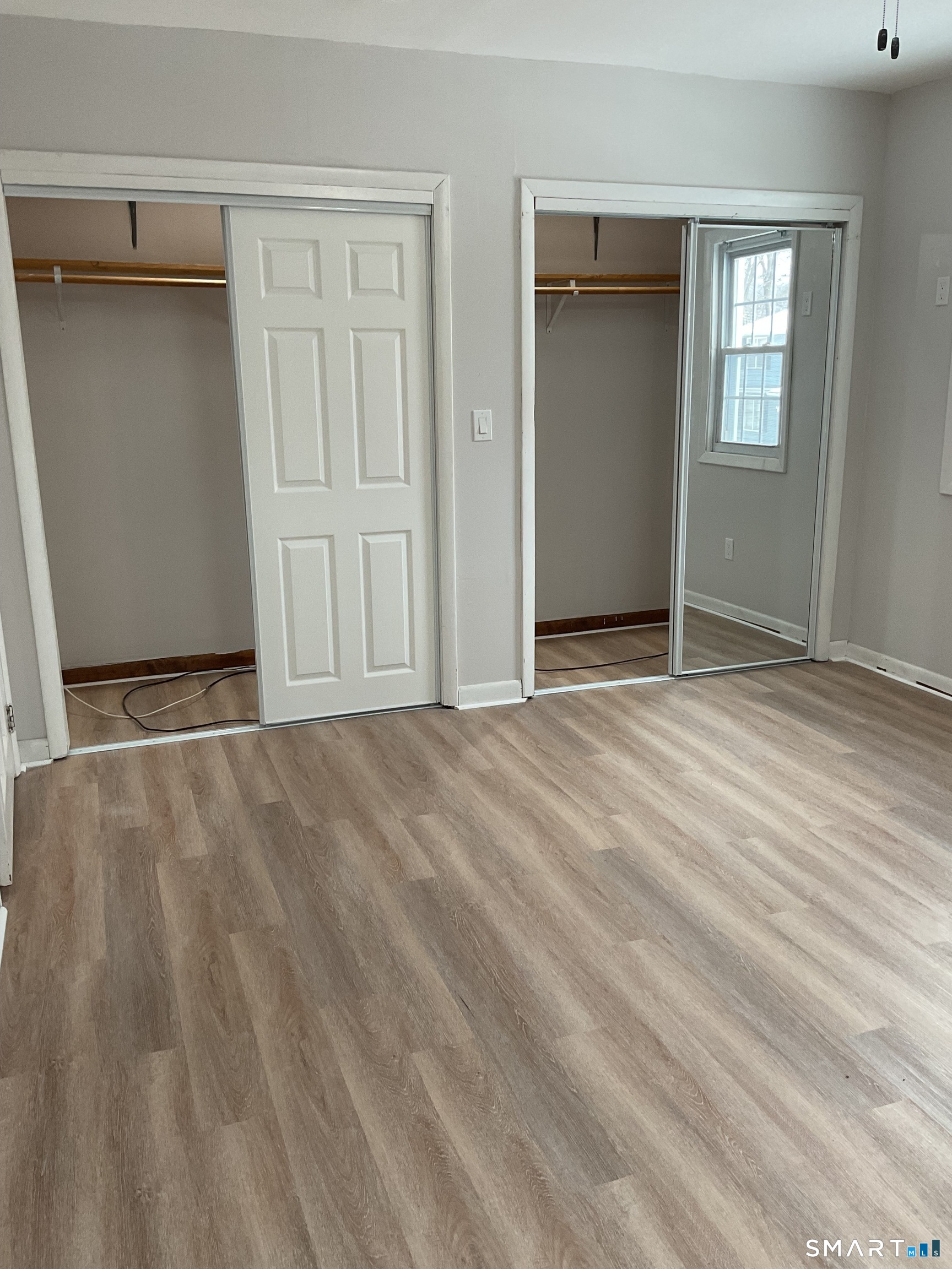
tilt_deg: -14.9
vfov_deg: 61.7
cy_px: 634
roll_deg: +0.0
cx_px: 476
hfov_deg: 48.2
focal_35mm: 29
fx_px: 1063
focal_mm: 3
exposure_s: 1/60
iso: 64
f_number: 1.8
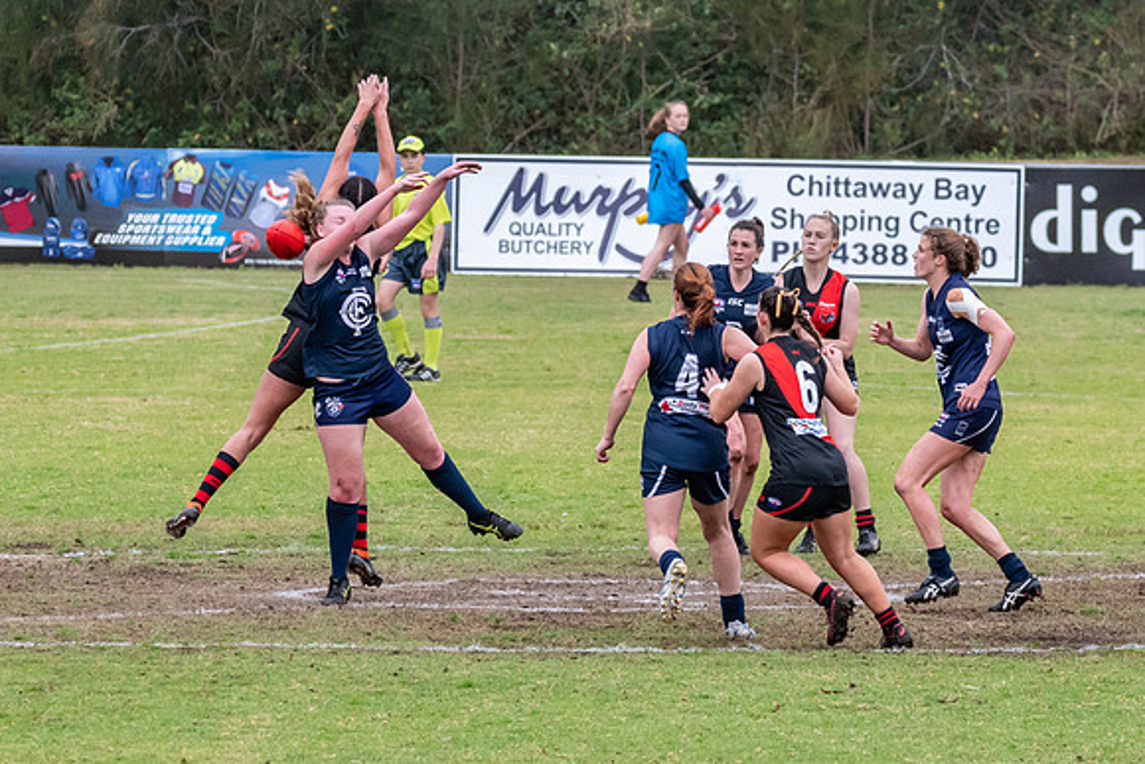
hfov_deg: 3.8
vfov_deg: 2.5
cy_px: 375
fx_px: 17174
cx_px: 705
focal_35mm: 540
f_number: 7.1
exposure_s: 1/2000
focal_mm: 220
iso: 1250
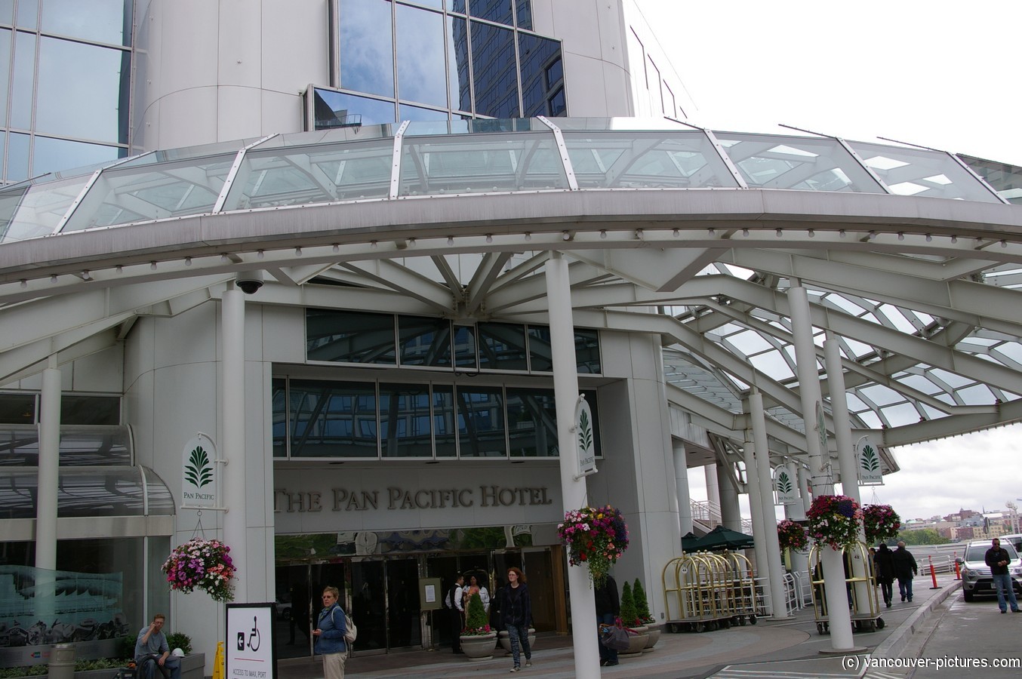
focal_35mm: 34
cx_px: 511
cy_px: 340
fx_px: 978
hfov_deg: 55.2
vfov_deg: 38.3
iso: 200
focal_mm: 23
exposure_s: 1/250
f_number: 8
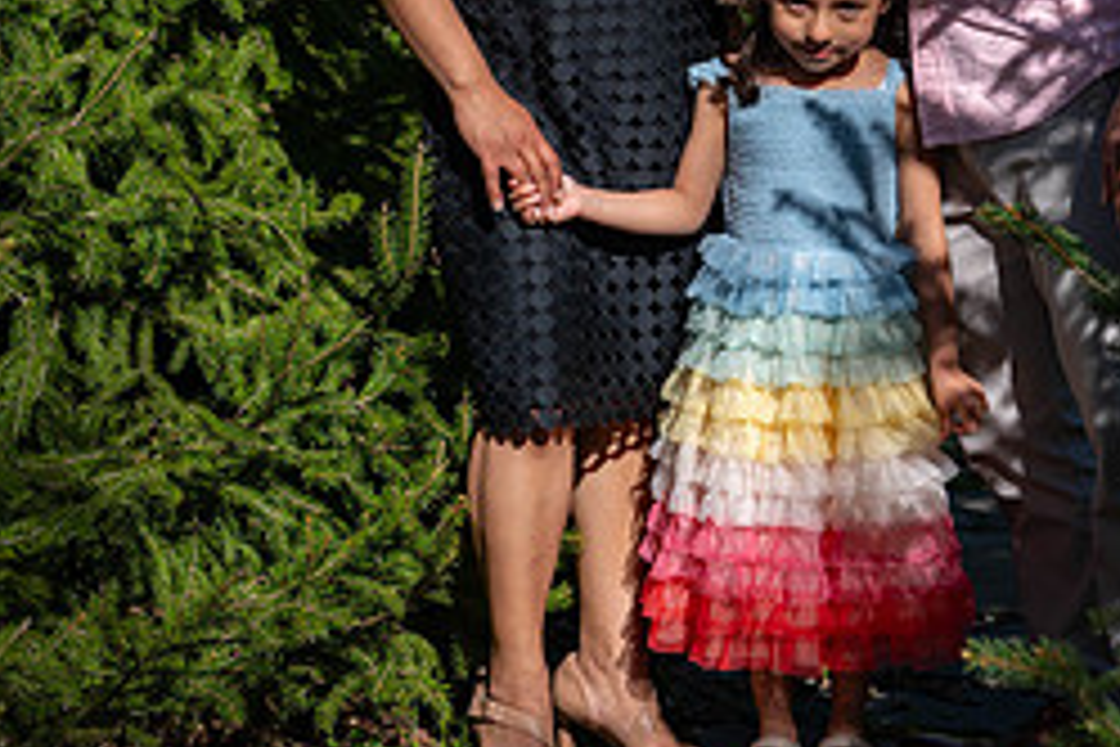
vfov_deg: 8.8
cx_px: 663
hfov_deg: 13.2
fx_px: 4822
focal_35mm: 155
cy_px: 27
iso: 400
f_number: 4.5
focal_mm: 86
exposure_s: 1/3200
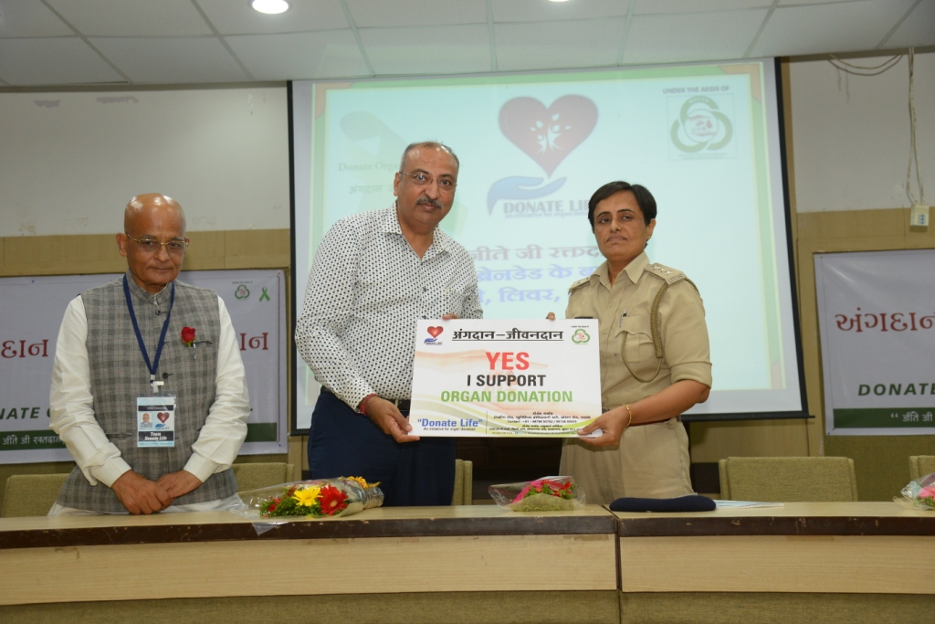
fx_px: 1143
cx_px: 468
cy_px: 312
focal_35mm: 44
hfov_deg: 44.5
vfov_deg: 30.5
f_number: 5
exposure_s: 1/160
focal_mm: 44
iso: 1600
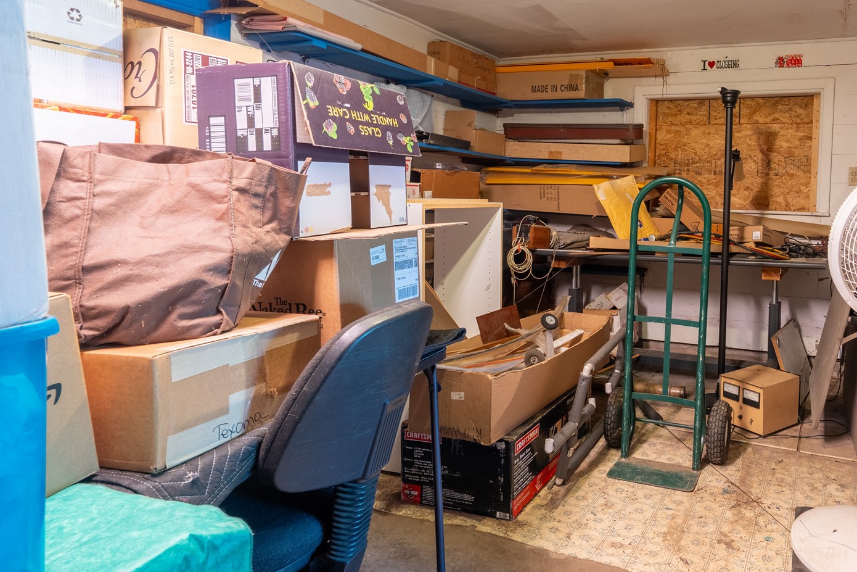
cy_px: 207
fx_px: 595
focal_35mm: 25
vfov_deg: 50.7
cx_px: 625
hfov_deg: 67.7
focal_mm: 16
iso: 100
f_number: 10
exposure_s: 1/8
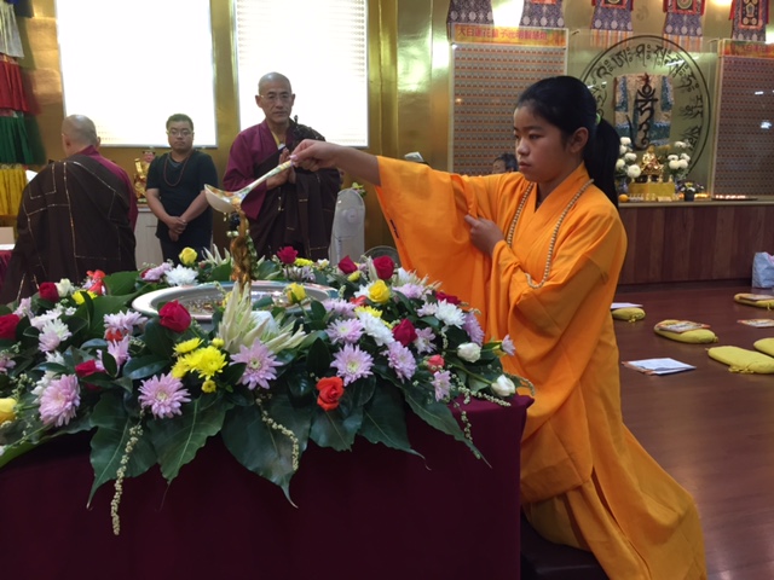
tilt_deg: -10.6
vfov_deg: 48.2
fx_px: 648
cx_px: 387
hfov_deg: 61.7
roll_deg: -1.6
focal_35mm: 29
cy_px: 290
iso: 125
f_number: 2.2
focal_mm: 4.15
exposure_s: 1/33
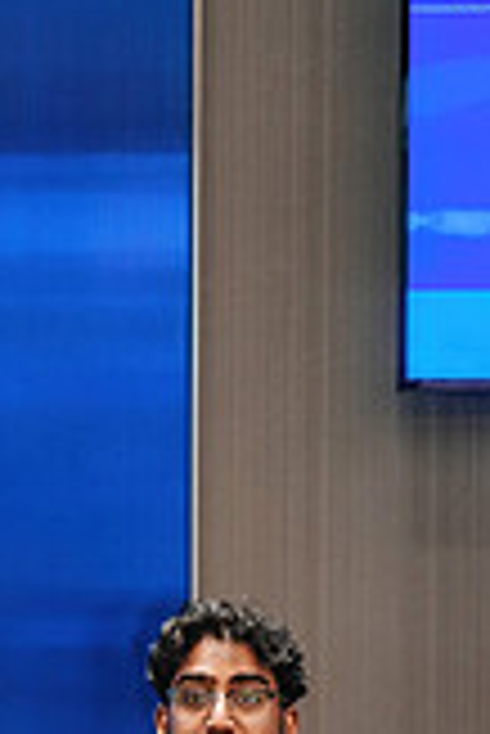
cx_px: -88
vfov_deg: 10.4
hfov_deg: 7.0
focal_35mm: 195
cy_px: 796
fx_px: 3973
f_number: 2.8
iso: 800
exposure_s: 1/60
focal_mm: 33.2
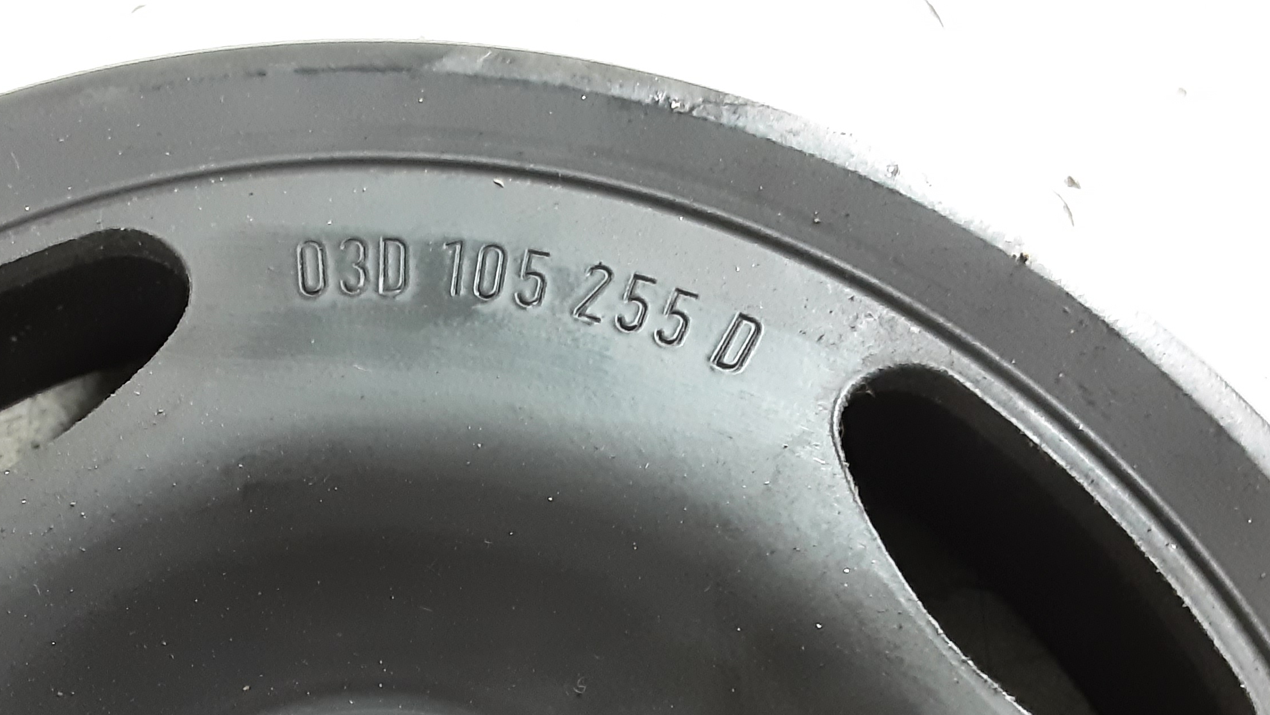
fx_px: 1448
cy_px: 537
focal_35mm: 43
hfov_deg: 46.5
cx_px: 411
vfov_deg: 27.3
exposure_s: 1/20
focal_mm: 2.91
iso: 400
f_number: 1.9
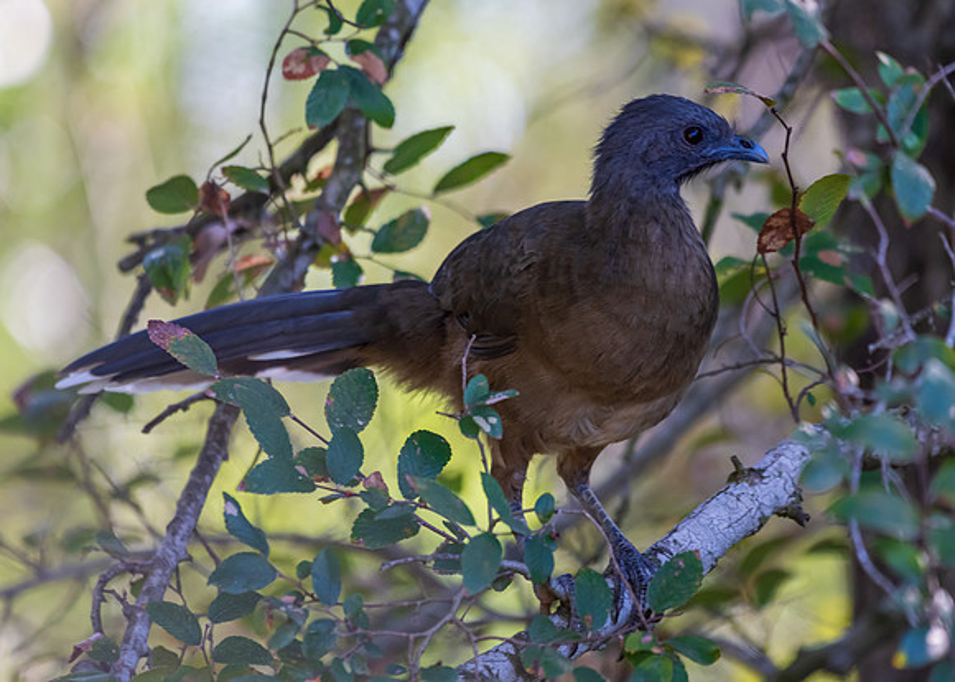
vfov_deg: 2.5
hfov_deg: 3.4
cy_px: 313
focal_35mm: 587
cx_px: 515
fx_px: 15928
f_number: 5.6
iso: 1600
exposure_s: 1/400
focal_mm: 500
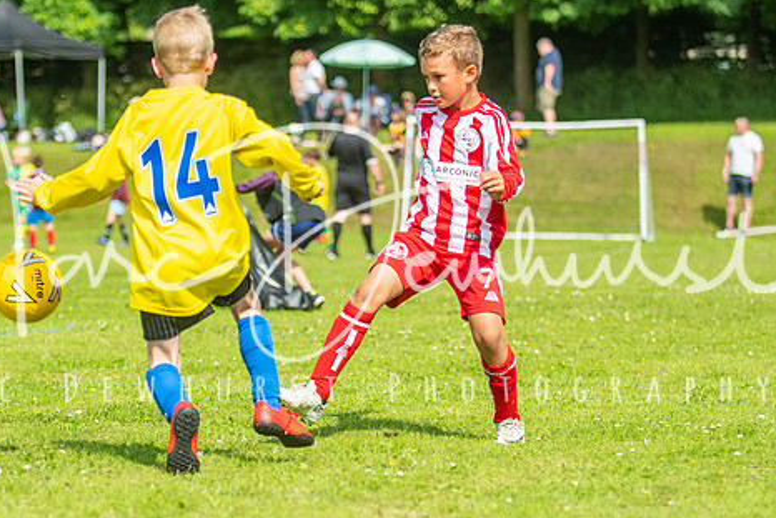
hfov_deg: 12.2
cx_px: 328
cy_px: 256
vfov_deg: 8.2
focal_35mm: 168
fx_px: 3622
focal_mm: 90
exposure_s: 1/2500
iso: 250
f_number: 3.2
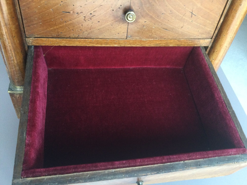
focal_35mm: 31
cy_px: 92
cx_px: 124
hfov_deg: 58.4
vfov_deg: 45.4
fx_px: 221
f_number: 2.4
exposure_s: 1/30
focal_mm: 3.3
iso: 125
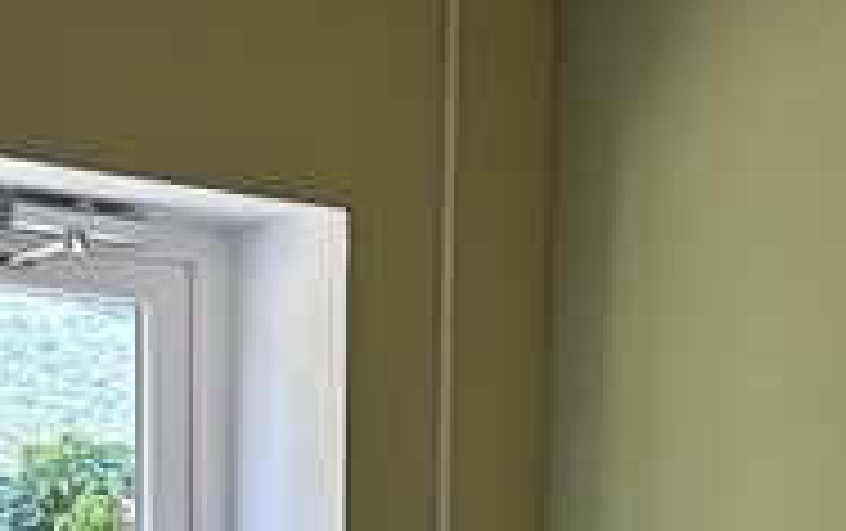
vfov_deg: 8.2
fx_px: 3463
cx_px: 1503
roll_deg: -2.0
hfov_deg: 12.7
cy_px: 1143
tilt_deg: -4.9
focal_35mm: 150
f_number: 1.5
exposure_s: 1/100
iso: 64
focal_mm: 5.7
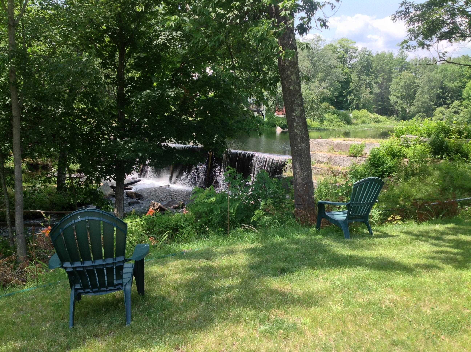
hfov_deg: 52.7
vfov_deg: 40.6
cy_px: 176
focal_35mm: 35
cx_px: 236
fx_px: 476
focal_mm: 4.28
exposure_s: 1/387
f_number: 2.4
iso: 50
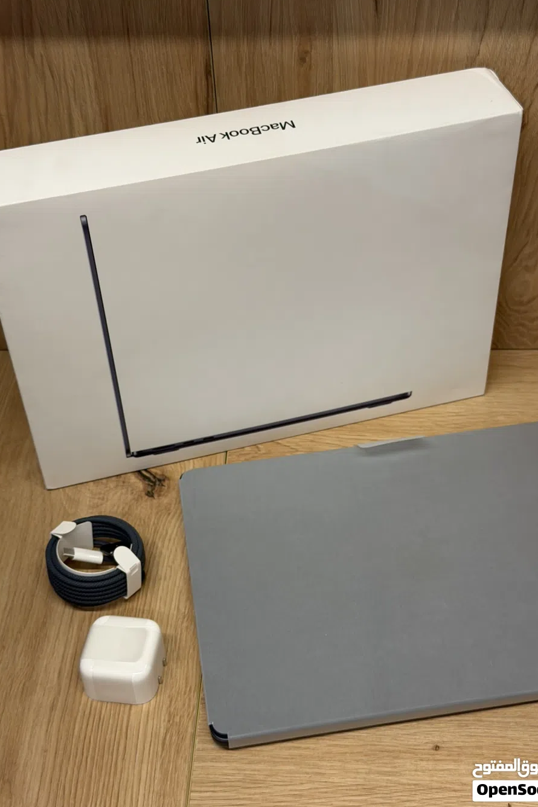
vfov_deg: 38.9
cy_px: 404
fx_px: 1143
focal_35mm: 51
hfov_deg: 26.5
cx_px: 266
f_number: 1.78
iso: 64
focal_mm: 6.76
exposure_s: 1/50
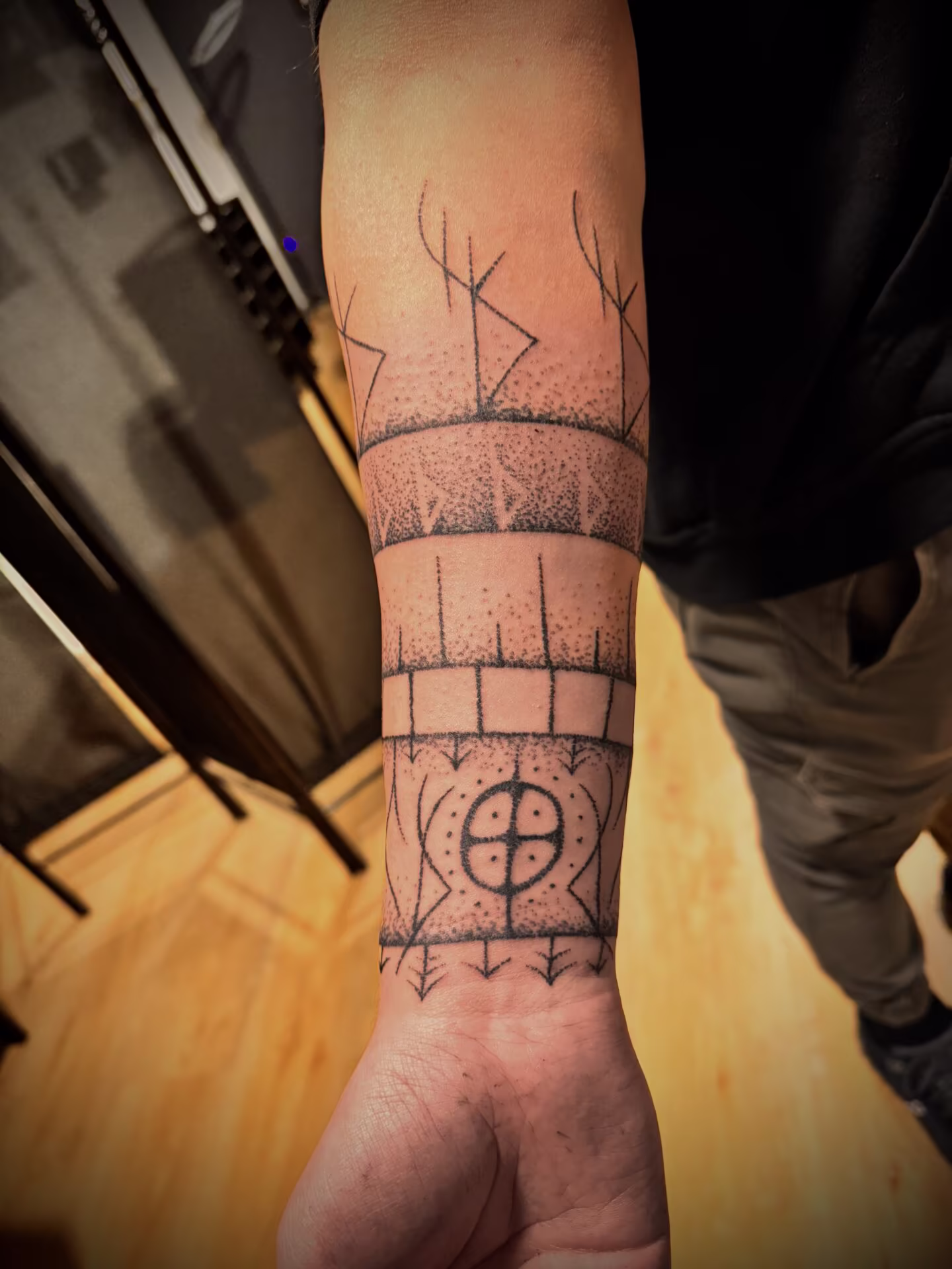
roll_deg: +28.7
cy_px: 634
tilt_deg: -34.0
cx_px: 476
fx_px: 880
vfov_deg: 71.6
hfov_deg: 56.8
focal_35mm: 24
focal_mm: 6.76
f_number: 1.78
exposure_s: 1/50
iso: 800
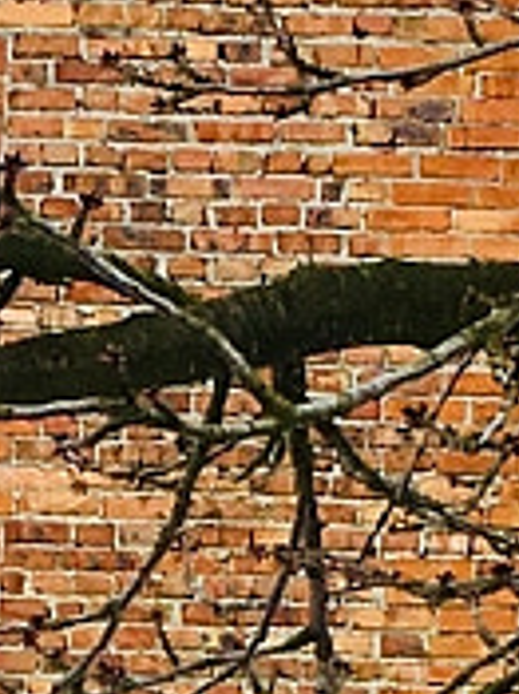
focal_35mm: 265
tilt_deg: -0.4
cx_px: -119
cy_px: 1007
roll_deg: -2.9
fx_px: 5304
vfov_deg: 7.4
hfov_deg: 5.6
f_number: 2.2
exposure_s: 1/1261
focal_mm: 4.15
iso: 25
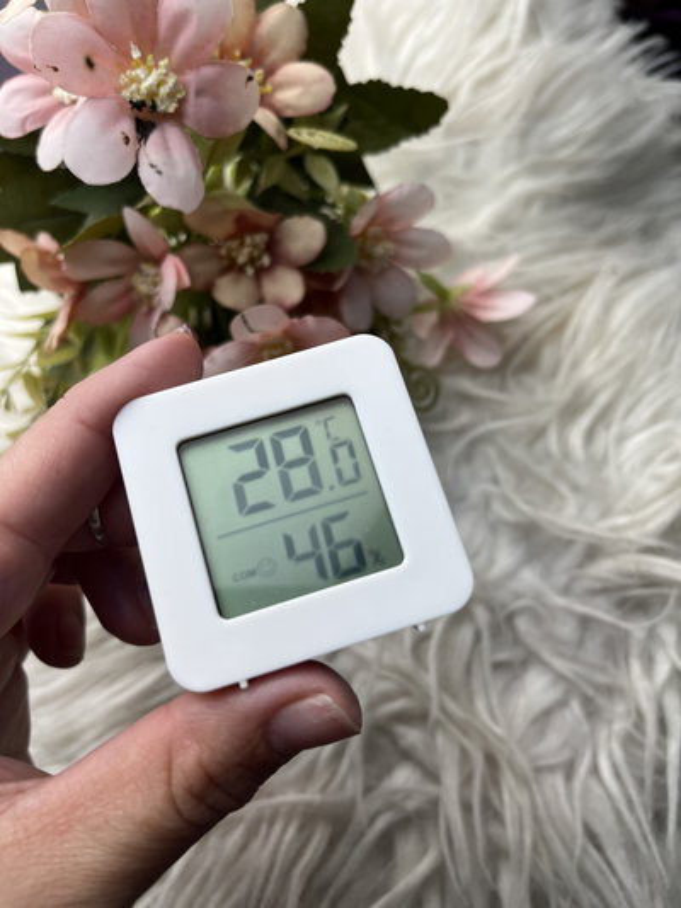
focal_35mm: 26
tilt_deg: -72.0
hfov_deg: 53.1
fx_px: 682
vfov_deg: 67.3
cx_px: 340
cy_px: 454
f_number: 1.6
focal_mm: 5.1
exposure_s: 1/102
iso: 32
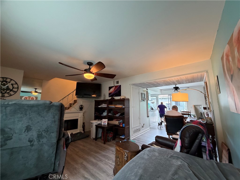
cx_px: 120
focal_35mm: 14
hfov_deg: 102.1
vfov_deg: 85.7
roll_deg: +1.0
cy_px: 90
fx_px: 97
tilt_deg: +5.8
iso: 320
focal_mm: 2.22
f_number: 2.2
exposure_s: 1/60
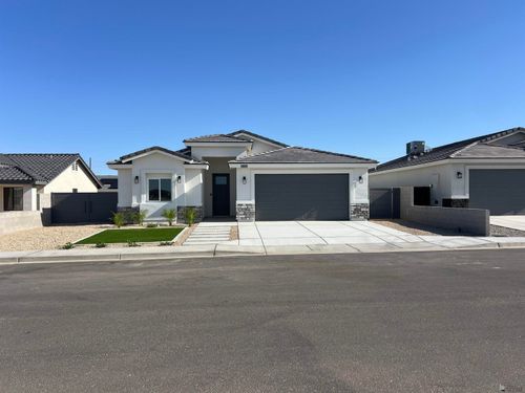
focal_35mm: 26
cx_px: 262
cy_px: 196
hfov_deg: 67.3
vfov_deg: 53.1
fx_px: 394
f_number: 1.5
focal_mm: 5.7
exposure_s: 1/5319
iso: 50
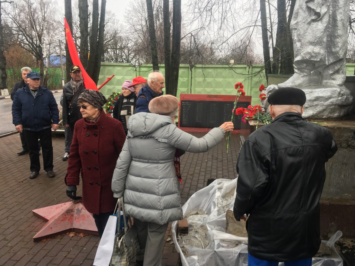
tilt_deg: -15.6
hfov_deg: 61.7
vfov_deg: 48.2
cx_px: 178
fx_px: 297
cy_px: 133
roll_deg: +1.9
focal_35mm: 29
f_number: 2.2
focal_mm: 4.15
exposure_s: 1/100
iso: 32
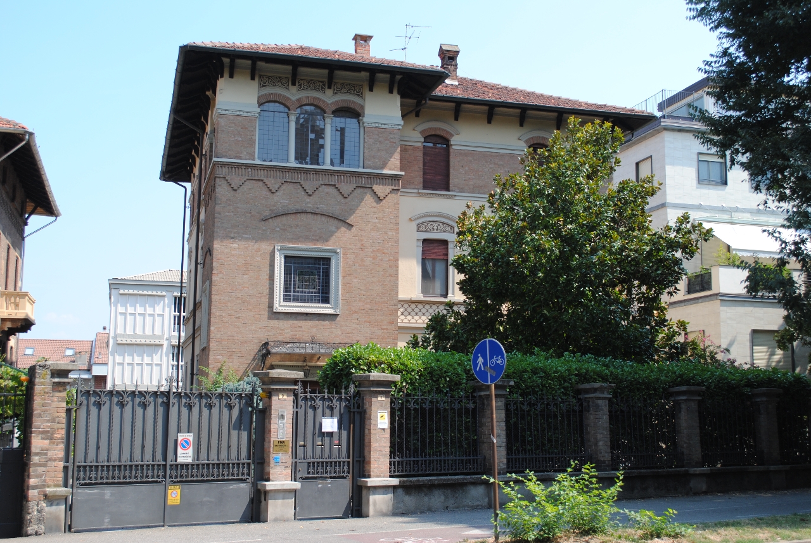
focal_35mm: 45
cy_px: 272
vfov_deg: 29.9
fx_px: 1015
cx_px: 406
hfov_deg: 43.6
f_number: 7.1
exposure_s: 1/200
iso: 100
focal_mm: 30
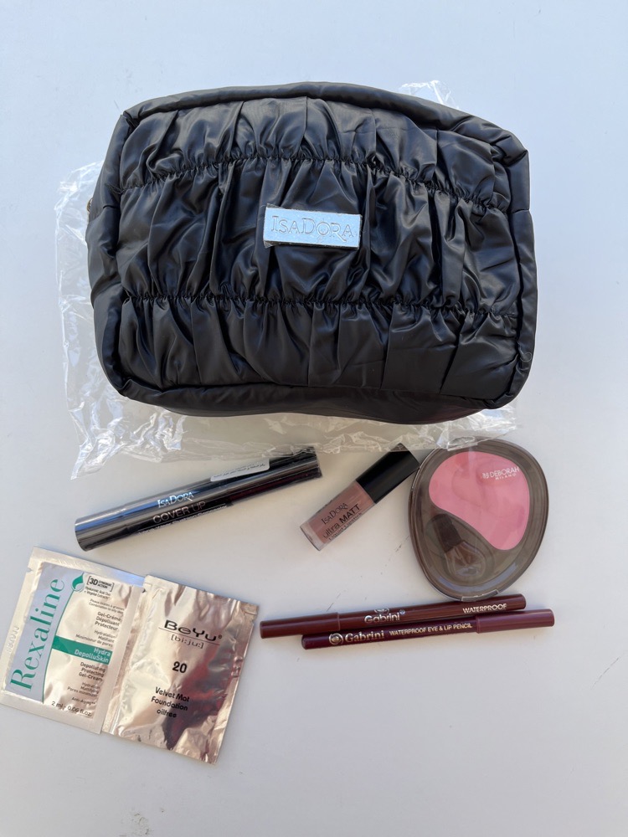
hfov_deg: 53.1
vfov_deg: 67.3
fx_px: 629
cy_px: 418
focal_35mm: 26
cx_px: 314
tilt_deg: -87.2
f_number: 1.6
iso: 50
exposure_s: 1/672
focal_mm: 5.1
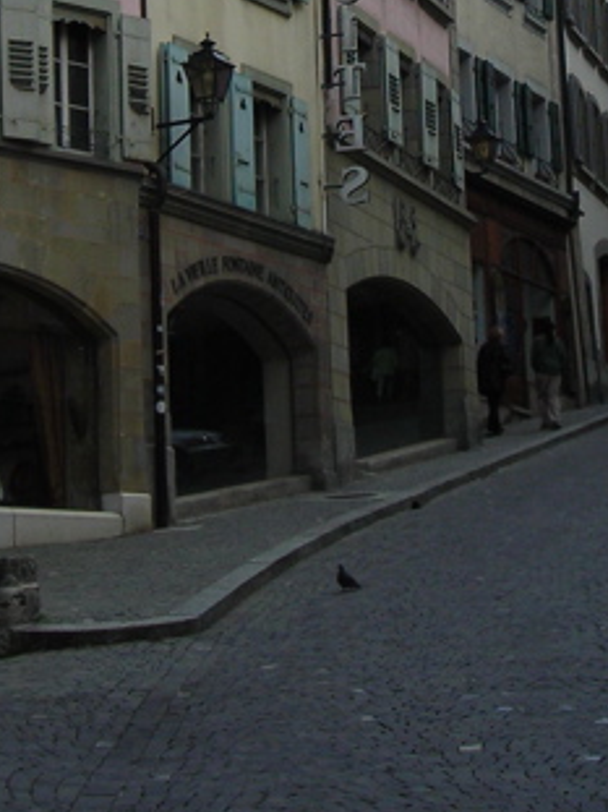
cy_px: 10
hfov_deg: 14.2
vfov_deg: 18.4
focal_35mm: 104
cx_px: 403
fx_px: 2437
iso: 50
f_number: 3.2
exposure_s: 1/307
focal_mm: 6.3
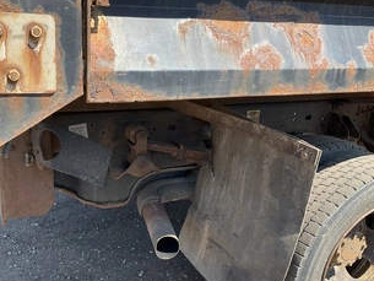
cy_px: 168
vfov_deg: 37.6
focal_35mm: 38
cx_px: 147
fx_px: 411
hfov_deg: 48.6
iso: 25
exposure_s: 1/606
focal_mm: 3
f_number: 1.8
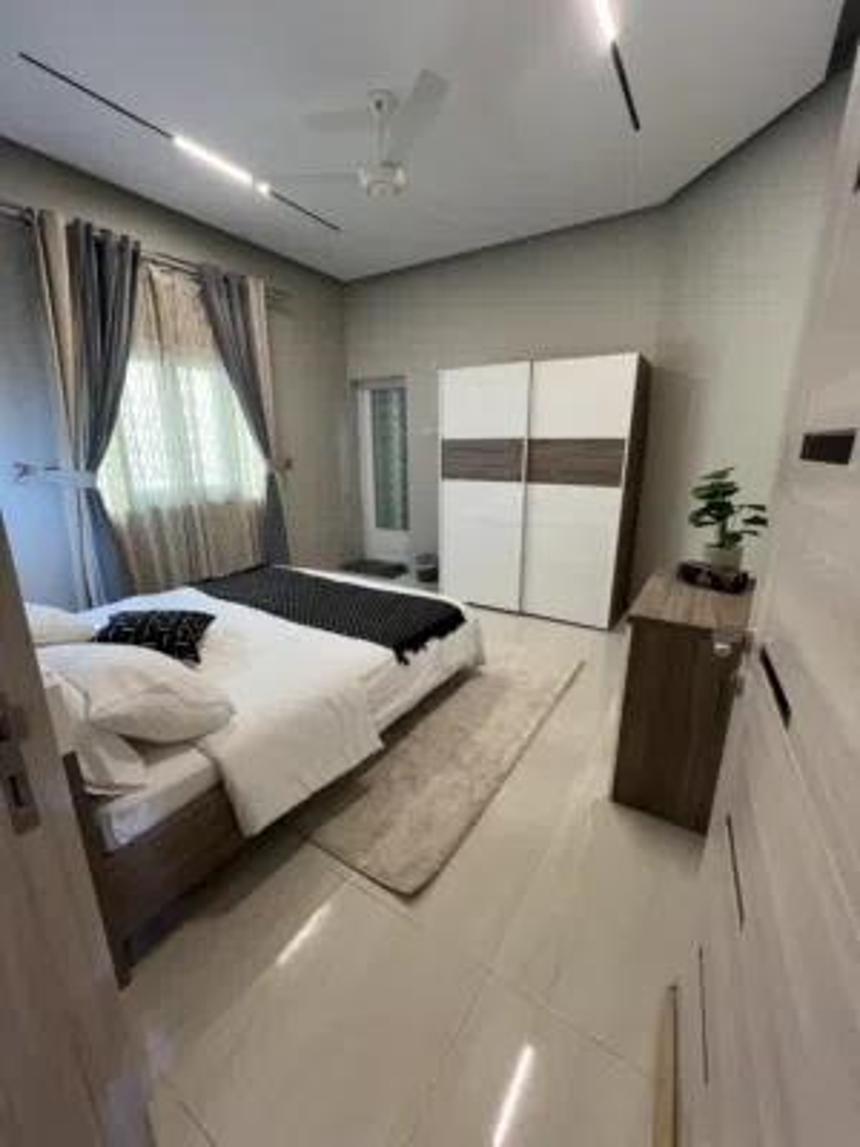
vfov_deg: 106.2
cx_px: 430
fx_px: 431
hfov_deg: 89.9
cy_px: 574
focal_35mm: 13
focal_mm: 1.57
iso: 160
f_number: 1.8
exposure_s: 1/50
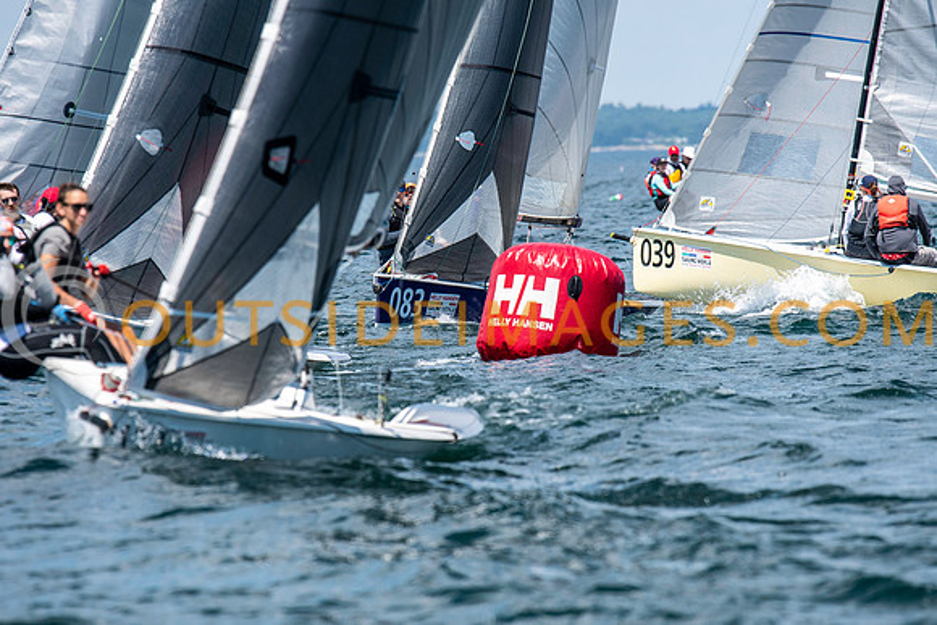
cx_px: 468
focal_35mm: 450
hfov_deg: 4.6
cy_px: 312
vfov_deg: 3.1
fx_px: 11715
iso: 320
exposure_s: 1/1600
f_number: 5.6
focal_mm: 300
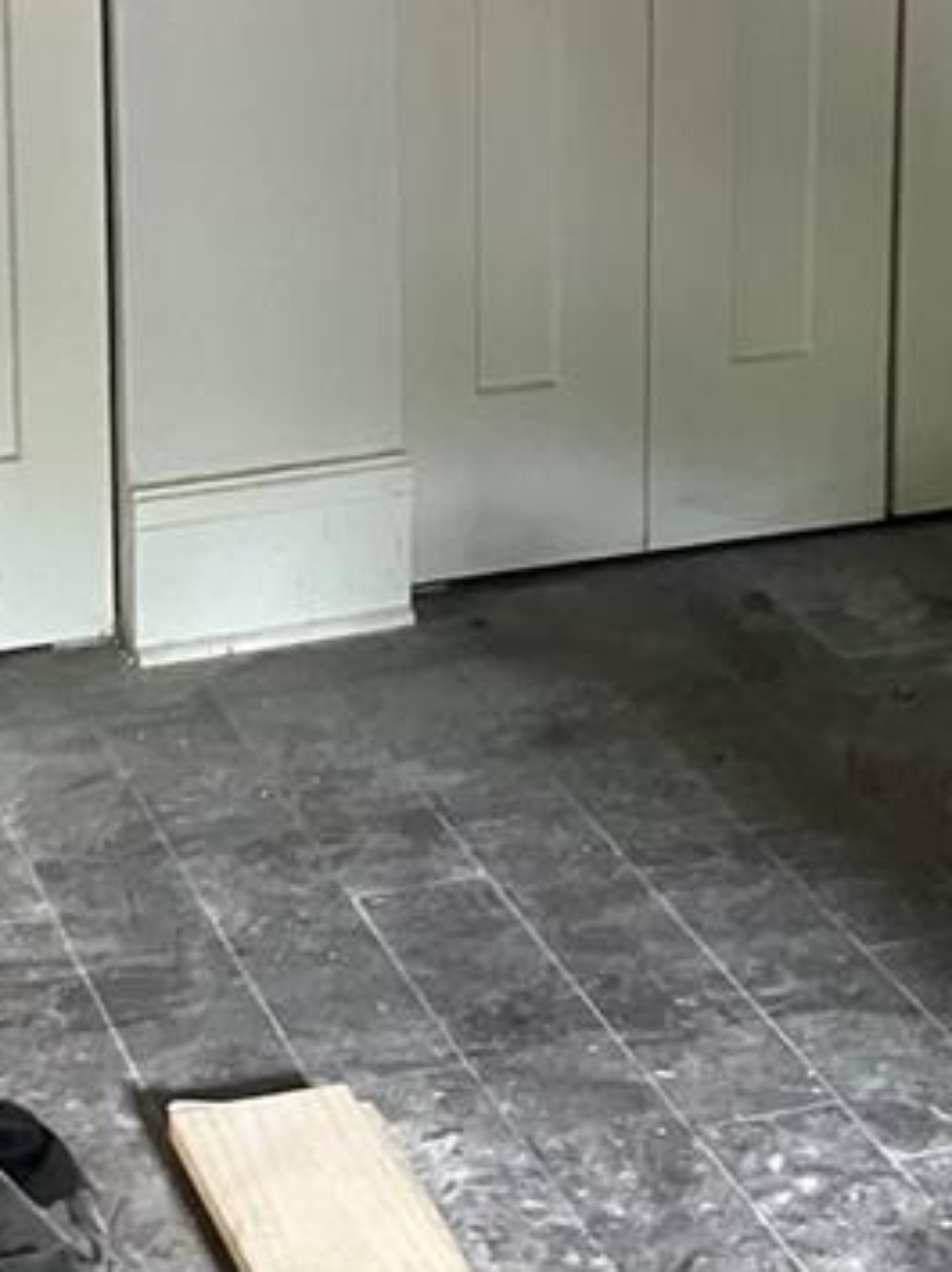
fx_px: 3488
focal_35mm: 95
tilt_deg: -13.4
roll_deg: +0.9
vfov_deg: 20.1
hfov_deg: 15.5
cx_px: 442
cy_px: 22
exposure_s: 1/33
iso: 400
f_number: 1.8
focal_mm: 3.99
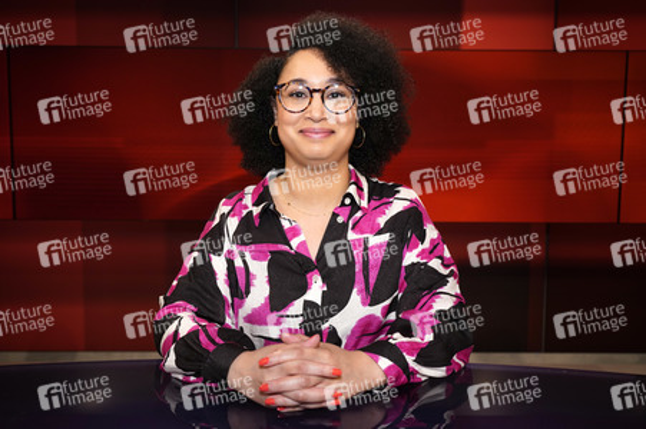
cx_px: 323
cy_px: 214
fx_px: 610
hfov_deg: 55.8
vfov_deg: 38.8
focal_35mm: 34
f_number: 5
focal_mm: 34
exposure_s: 1/160
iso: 1600
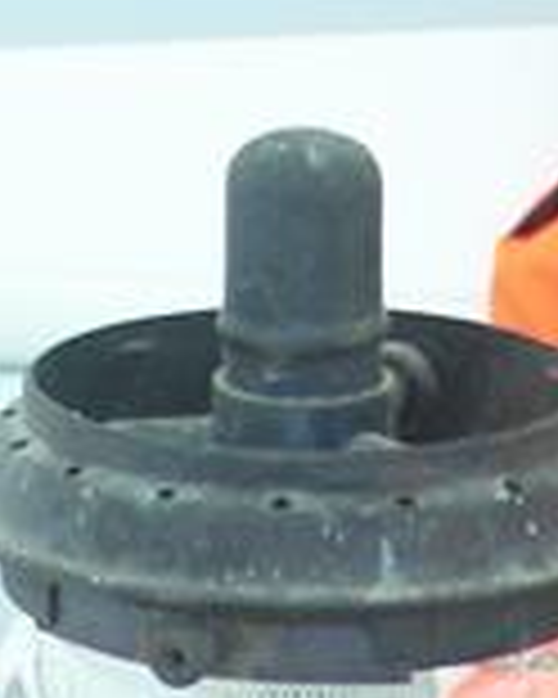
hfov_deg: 4.6
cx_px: 351
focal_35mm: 334
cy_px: 1621
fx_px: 6895
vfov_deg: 5.6
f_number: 4
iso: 100
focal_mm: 17.15
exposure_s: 1/100
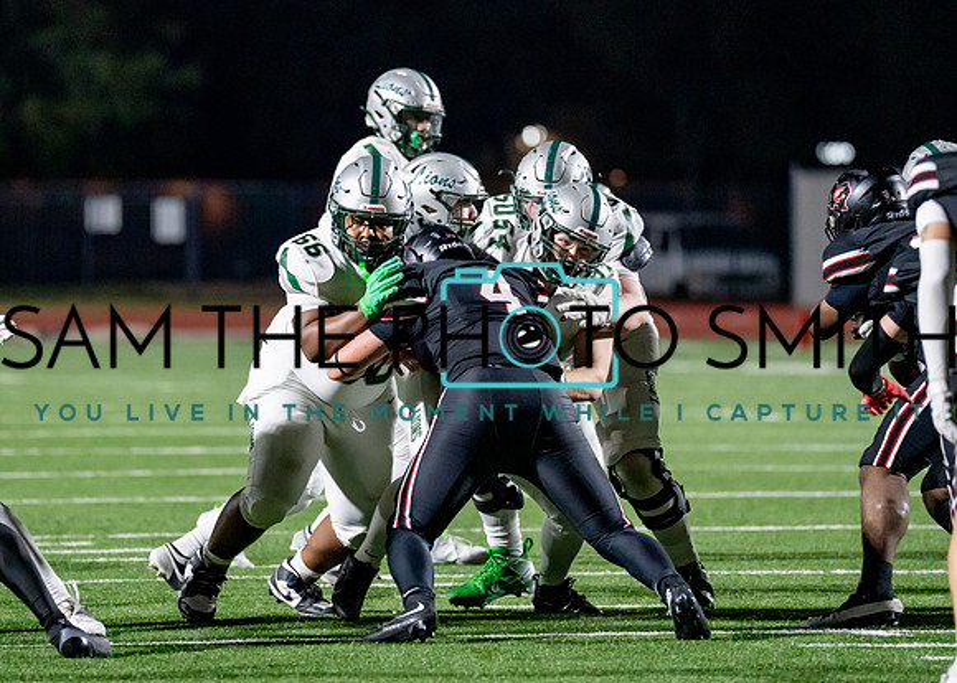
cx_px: 323
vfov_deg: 4.2
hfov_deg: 5.9
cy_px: 261
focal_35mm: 344
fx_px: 9354
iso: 3200
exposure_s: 1/1250
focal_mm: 200
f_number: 2.8
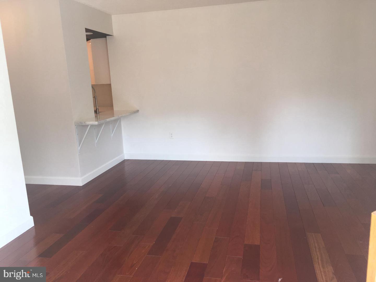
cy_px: 141
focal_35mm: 29
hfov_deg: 61.7
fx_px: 315
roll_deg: +3.4
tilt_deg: -11.0
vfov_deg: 48.2
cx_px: 188
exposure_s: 1/30
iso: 32
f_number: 2.2
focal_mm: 4.15
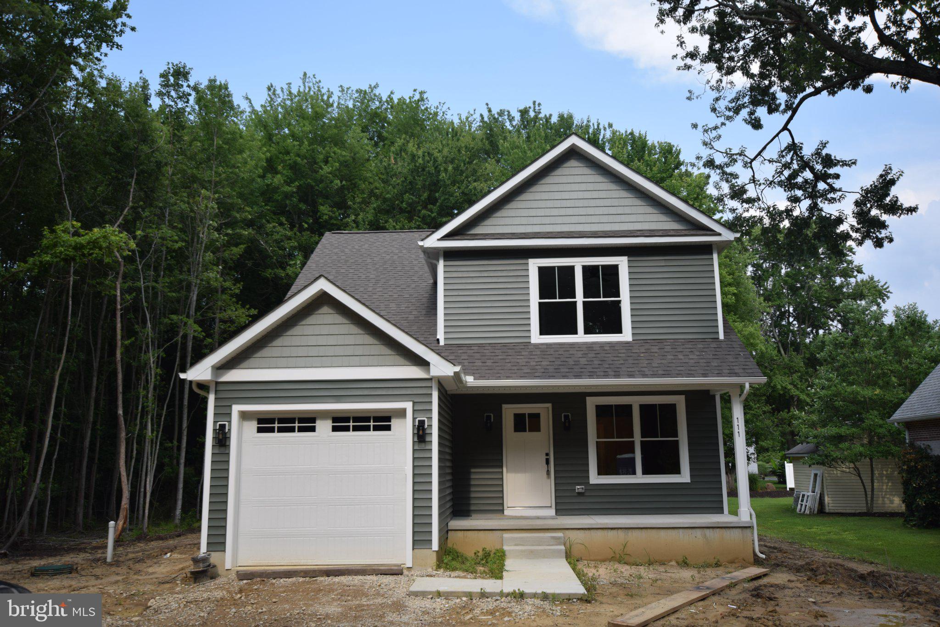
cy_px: 314
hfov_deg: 61.9
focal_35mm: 30
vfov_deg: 43.6
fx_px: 783
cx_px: 470
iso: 100
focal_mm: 20
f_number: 5
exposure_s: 1/250
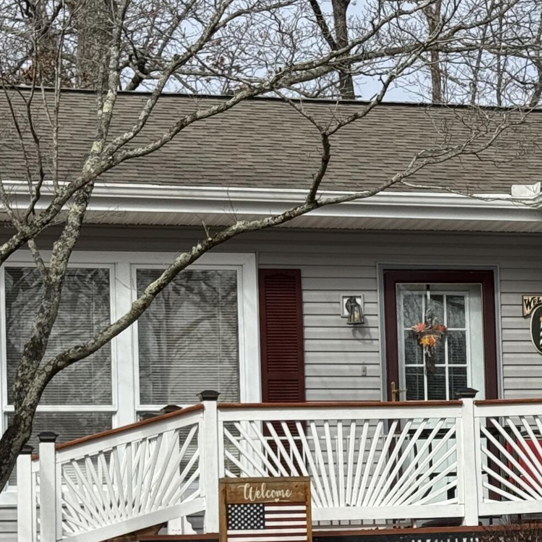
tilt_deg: +4.2
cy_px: 442
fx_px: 2321
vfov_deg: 13.3
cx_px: 519
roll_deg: +1.9
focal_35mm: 131
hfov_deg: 13.2
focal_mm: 6.76
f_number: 1.78
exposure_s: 1/4608
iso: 64
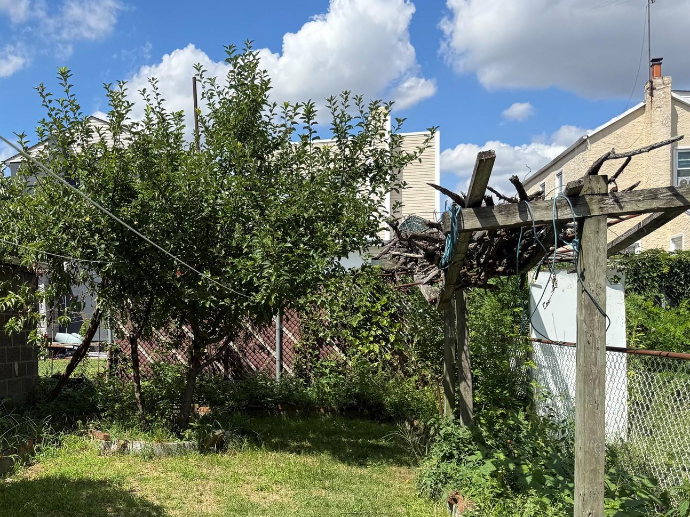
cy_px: 378
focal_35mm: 38
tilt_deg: -3.5
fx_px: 758
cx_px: 177
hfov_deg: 47.3
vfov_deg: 37.0
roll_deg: +1.2
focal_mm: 6.76
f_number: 1.78
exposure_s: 1/3279
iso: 80
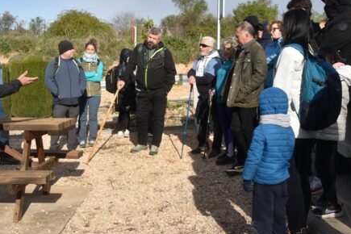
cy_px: 99
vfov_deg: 26.6
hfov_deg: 39.0
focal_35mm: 51
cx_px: 193
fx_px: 495
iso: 250
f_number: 8
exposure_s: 1/500
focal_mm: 23
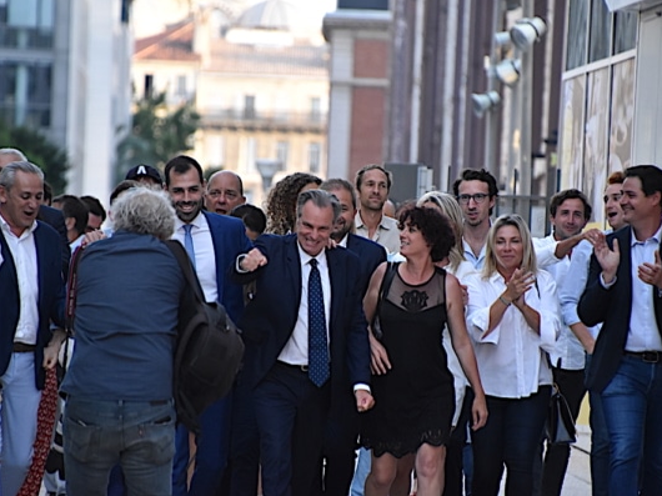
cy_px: 247
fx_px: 9367
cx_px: 352
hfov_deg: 4.0
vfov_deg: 3.0
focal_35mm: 490
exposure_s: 1/200
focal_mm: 300
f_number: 6.3
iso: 1600
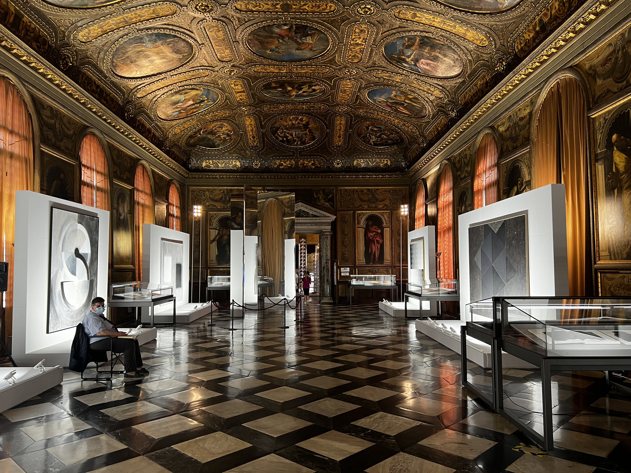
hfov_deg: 67.3
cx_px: 316
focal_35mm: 26
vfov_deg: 53.1
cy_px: 236
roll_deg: +0.2
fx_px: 474
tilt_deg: +2.7
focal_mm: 5.7
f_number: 1.5
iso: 160
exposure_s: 1/50
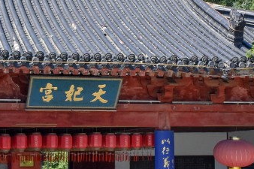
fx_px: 709
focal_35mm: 101
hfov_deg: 20.3
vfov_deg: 13.6
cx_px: 120
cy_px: 83
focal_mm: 21
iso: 400
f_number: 5.6
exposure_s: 1/1500
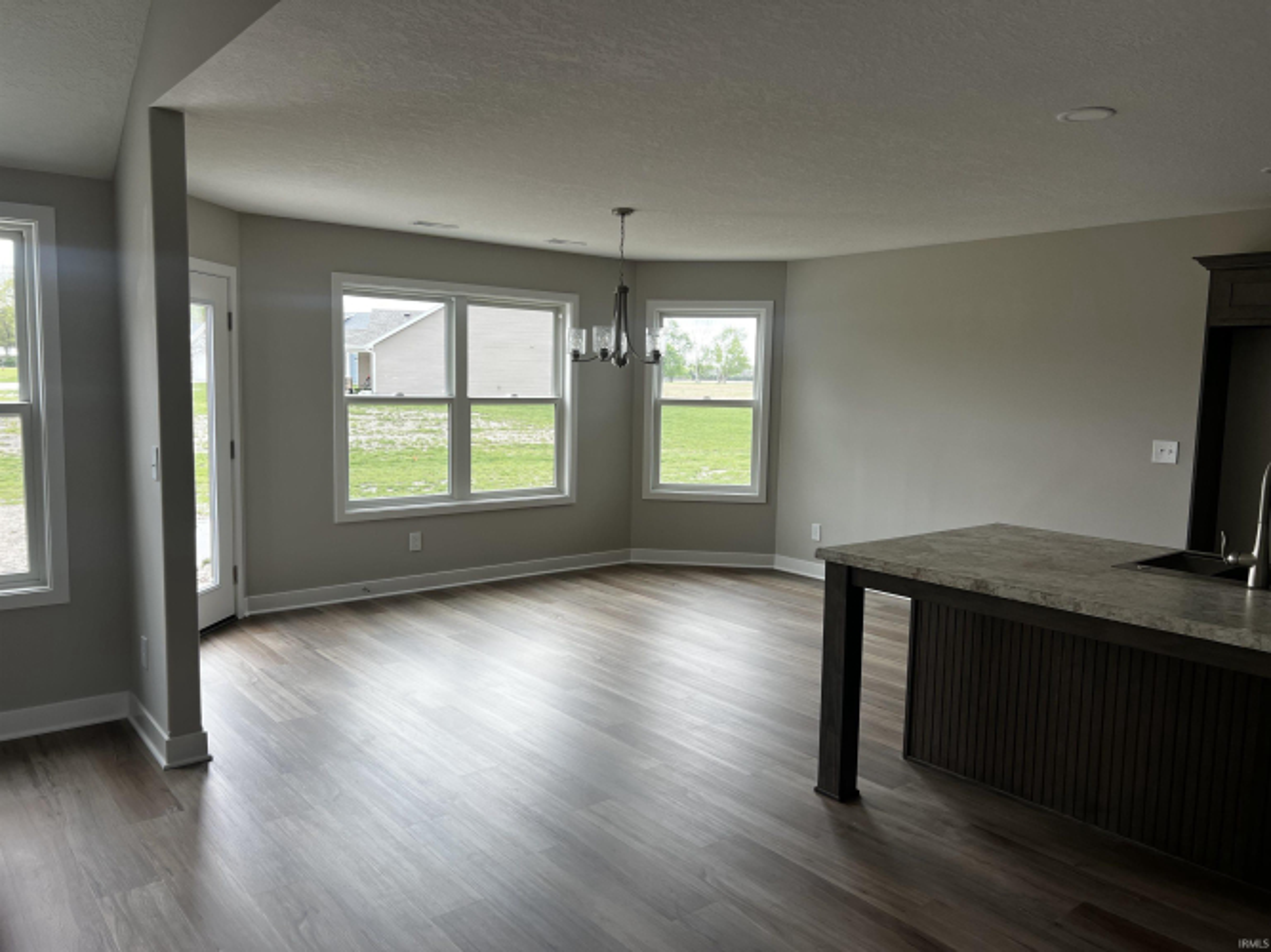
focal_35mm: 26
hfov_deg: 67.3
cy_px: 476
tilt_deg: -6.6
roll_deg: -0.9
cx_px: 636
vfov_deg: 53.0
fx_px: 954
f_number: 1.5
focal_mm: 5.7
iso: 40
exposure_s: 1/237
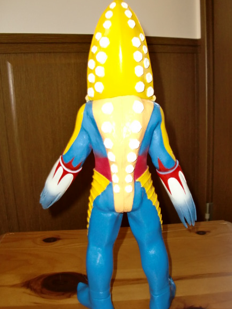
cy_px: 152
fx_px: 357
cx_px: 120
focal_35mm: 40
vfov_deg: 46.8
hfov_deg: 36.0
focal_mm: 6.3
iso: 250
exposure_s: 1/30
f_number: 2.8
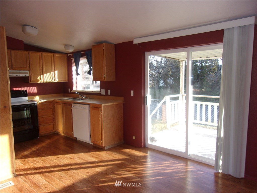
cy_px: 96
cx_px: 128
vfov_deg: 51.4
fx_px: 200
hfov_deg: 65.3
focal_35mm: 27
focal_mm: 4.9
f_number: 3
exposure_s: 1/90
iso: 80
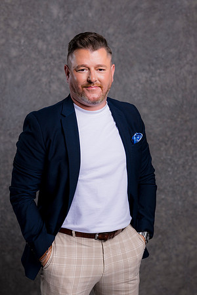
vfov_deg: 23.9
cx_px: 98
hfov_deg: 16.1
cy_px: 148
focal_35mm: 85
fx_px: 698
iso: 100
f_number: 5
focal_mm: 85
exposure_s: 1/200
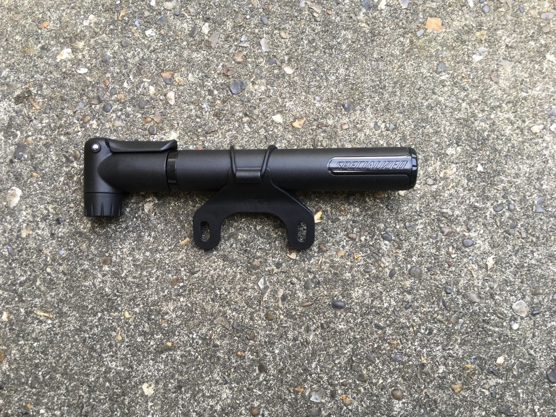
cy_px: 208
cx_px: 278
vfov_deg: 48.2
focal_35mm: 29
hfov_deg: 61.7
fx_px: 466
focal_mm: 4.15
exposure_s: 1/50
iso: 32
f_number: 2.2
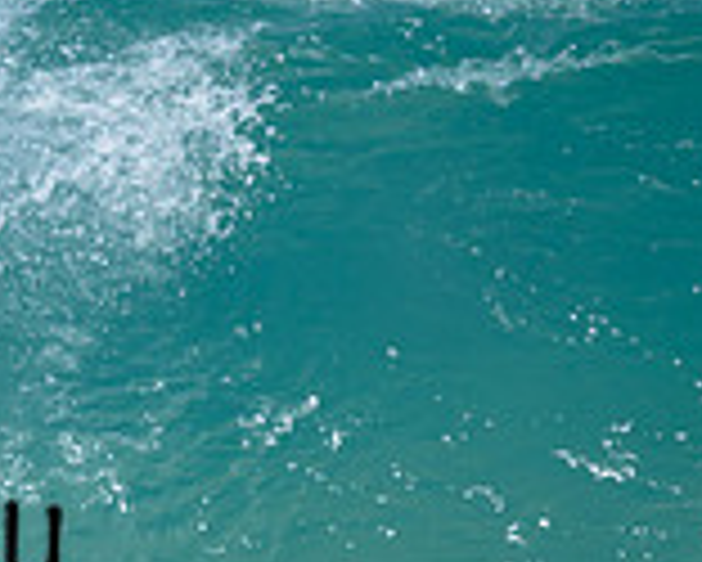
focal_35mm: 3501
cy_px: 322
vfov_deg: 0.4
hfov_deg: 0.6
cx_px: -453
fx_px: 72784
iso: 320
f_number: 6.3
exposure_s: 1/2500
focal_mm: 800
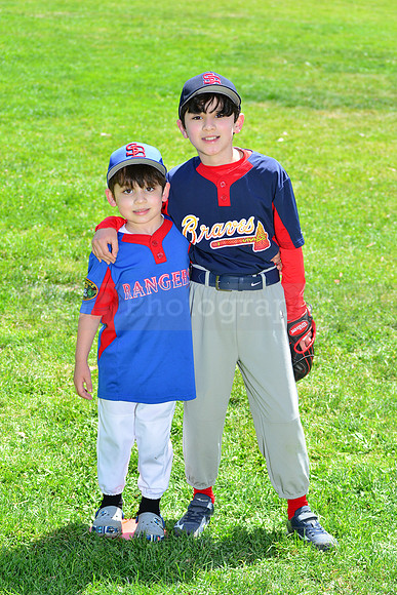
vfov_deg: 21.5
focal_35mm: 95
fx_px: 1570
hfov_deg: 14.4
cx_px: 198
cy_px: 298
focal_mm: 95
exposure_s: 1/200
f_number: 8
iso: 200
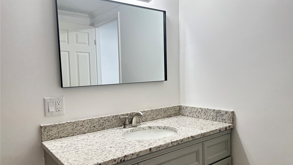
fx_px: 210
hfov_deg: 69.8
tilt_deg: -5.0
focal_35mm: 27
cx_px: 151
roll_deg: +1.7
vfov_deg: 42.9
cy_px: 90
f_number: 1.78
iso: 125
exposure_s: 1/60
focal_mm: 6.86
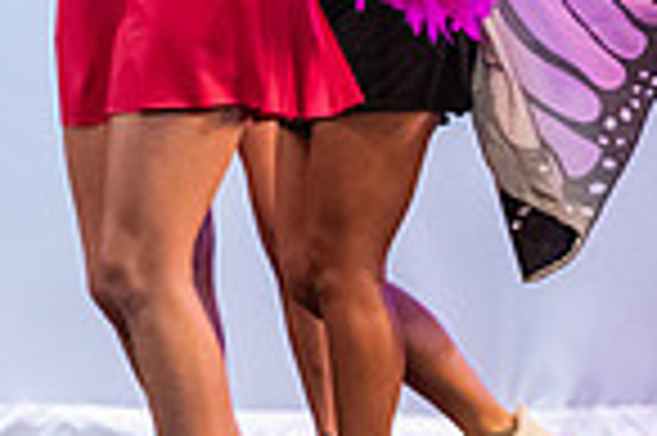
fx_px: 7237
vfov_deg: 3.4
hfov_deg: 5.1
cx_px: -490
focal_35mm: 397
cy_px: -209
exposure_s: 1/250
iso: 4000
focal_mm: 100
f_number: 3.2
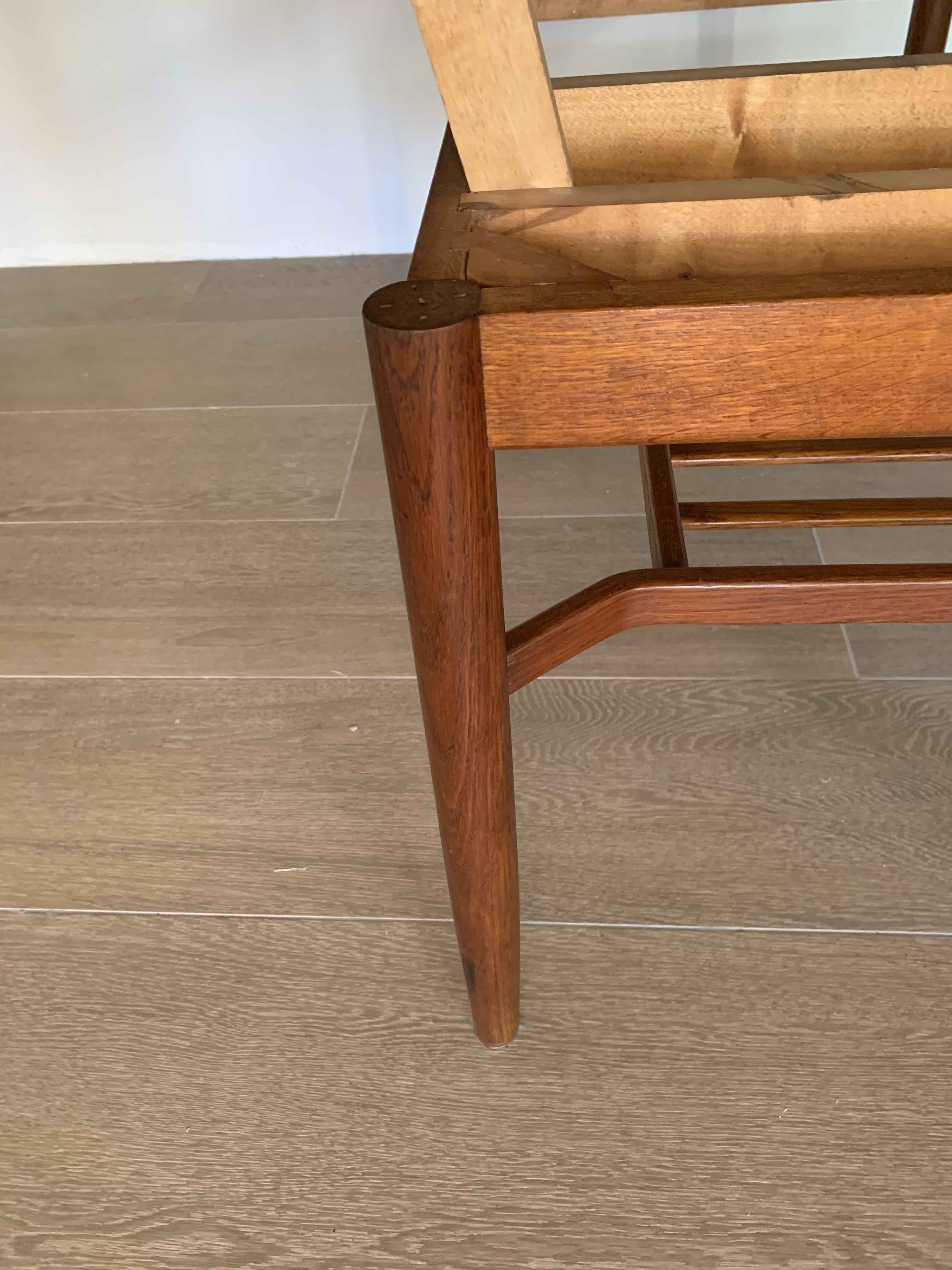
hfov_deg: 53.1
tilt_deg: -42.3
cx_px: 476
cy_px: 635
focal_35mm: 26
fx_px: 953
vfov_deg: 67.3
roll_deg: +6.0
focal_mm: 4.25
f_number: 1.8
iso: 400
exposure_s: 1/40
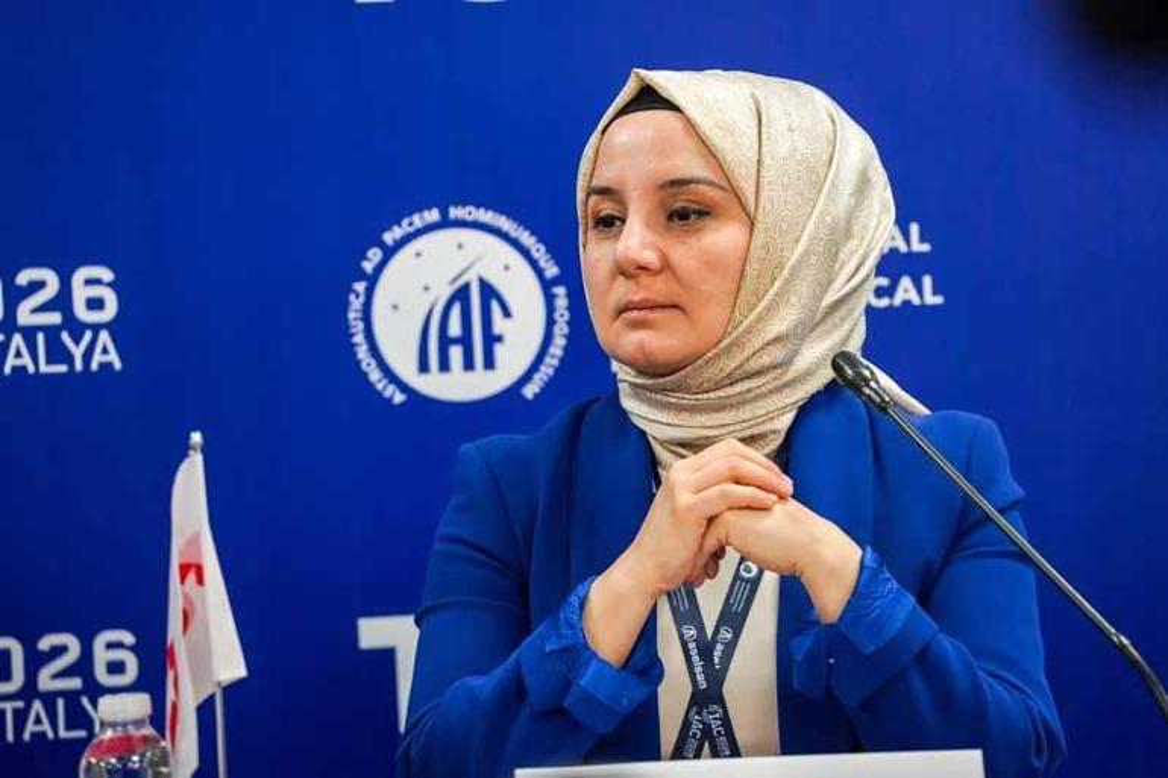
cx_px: 584
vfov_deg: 7.2
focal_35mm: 191
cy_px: 389
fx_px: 6195
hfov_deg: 10.8
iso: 3200
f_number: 5.6
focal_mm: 191
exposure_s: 1/250
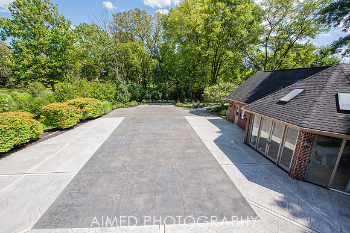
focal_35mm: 14
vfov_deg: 80.2
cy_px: 116
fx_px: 139
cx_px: 173
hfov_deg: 103.2
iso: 250
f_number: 9
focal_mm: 14
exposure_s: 1/200
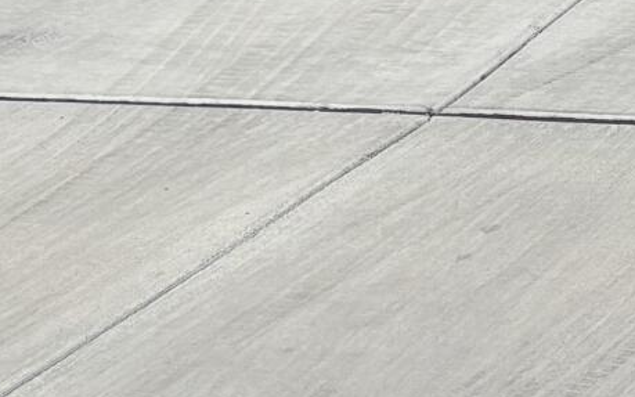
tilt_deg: -12.2
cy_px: -144
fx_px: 3115
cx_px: 1411
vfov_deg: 7.2
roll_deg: +1.4
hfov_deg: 10.4
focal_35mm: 180
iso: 50
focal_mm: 5.96
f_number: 1.6
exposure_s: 1/8333
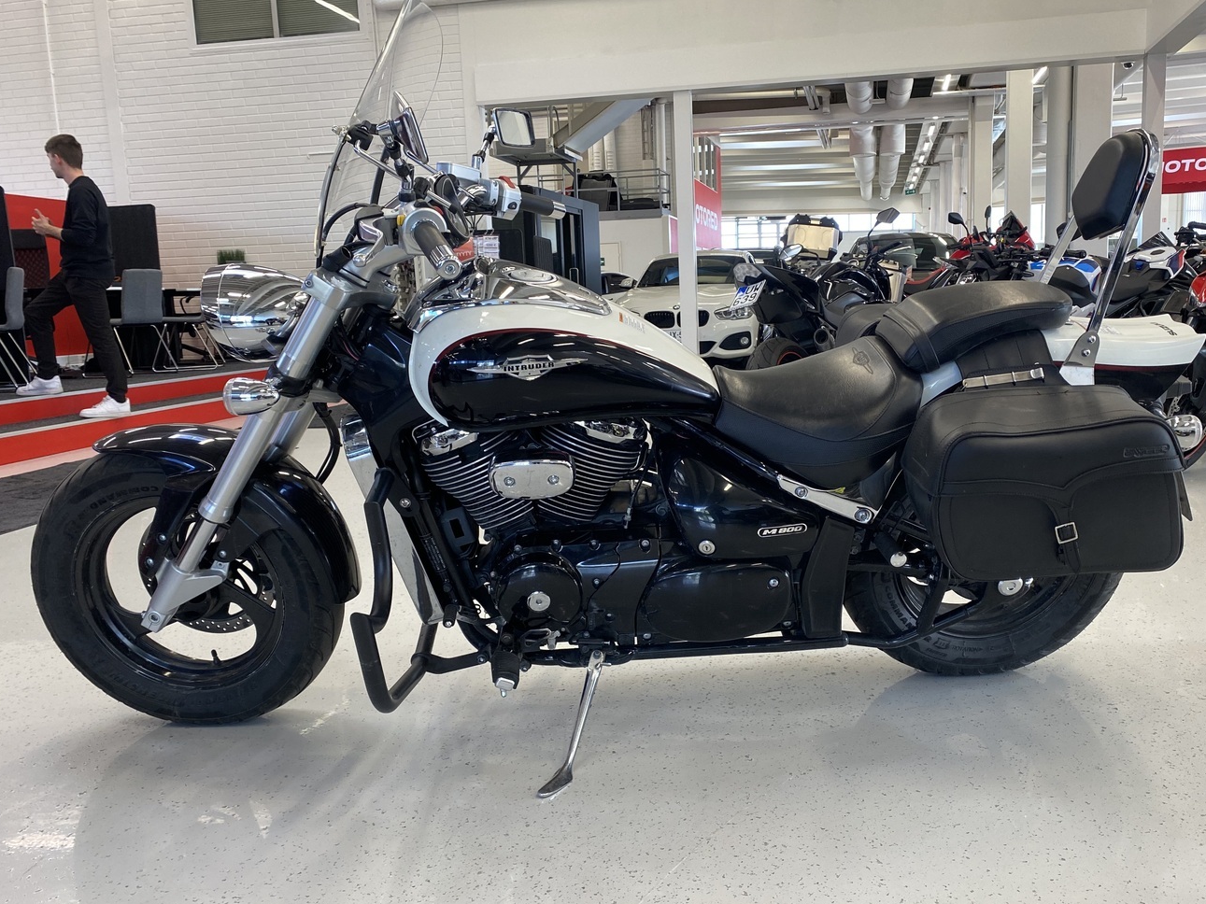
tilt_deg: -7.1
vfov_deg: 48.2
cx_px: 666
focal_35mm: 29
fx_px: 1010
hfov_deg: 61.5
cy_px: 443
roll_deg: +2.1
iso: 80
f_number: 1.8
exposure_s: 1/100
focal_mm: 4.25
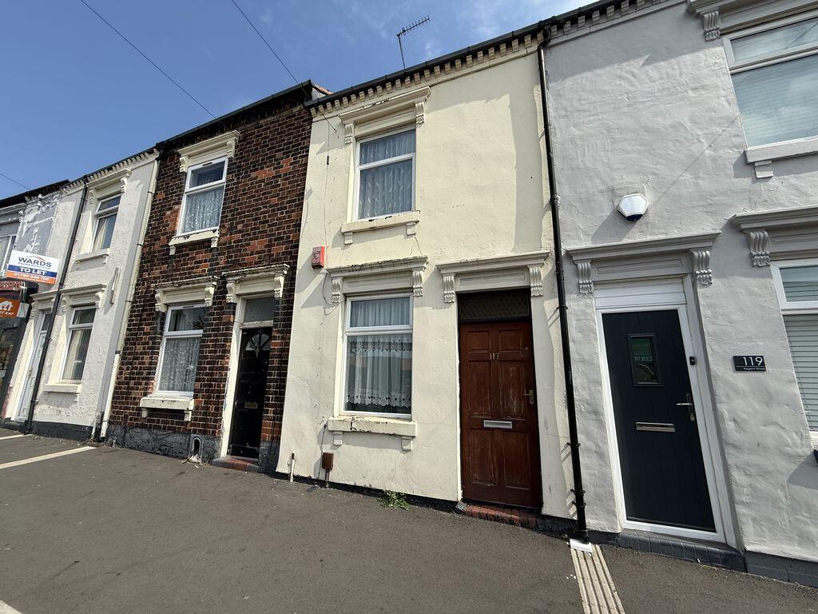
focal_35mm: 14
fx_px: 331
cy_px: 307
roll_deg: -1.2
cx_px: 409
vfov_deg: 85.7
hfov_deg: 102.1
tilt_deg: +13.9
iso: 50
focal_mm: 2.22
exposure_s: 1/2717
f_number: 2.2
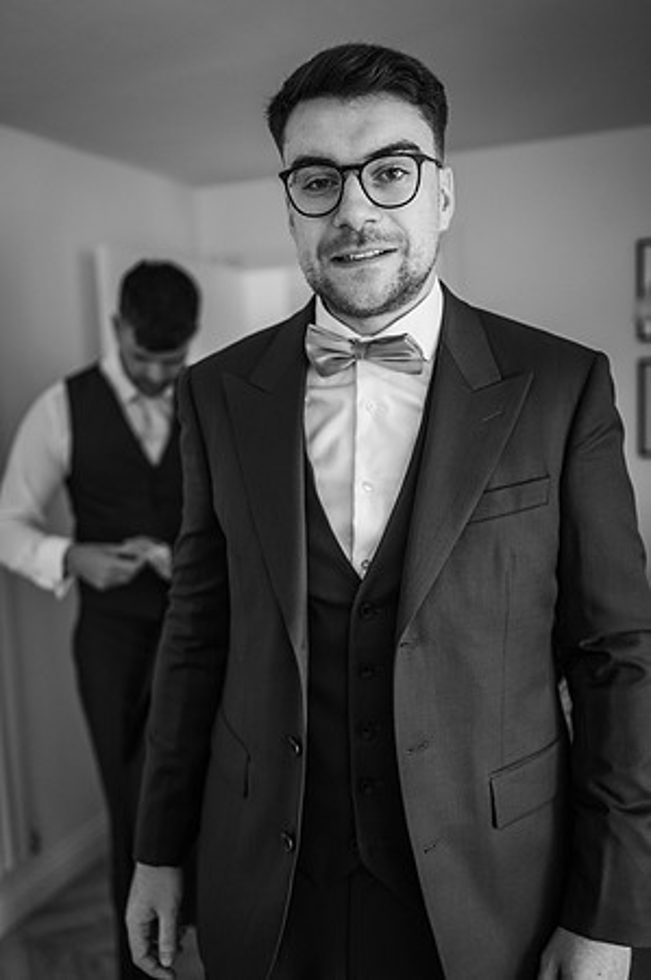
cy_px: 490
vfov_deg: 54.5
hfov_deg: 37.8
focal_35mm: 35
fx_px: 951
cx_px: 326
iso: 720
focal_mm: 35
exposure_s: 1/200
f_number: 2
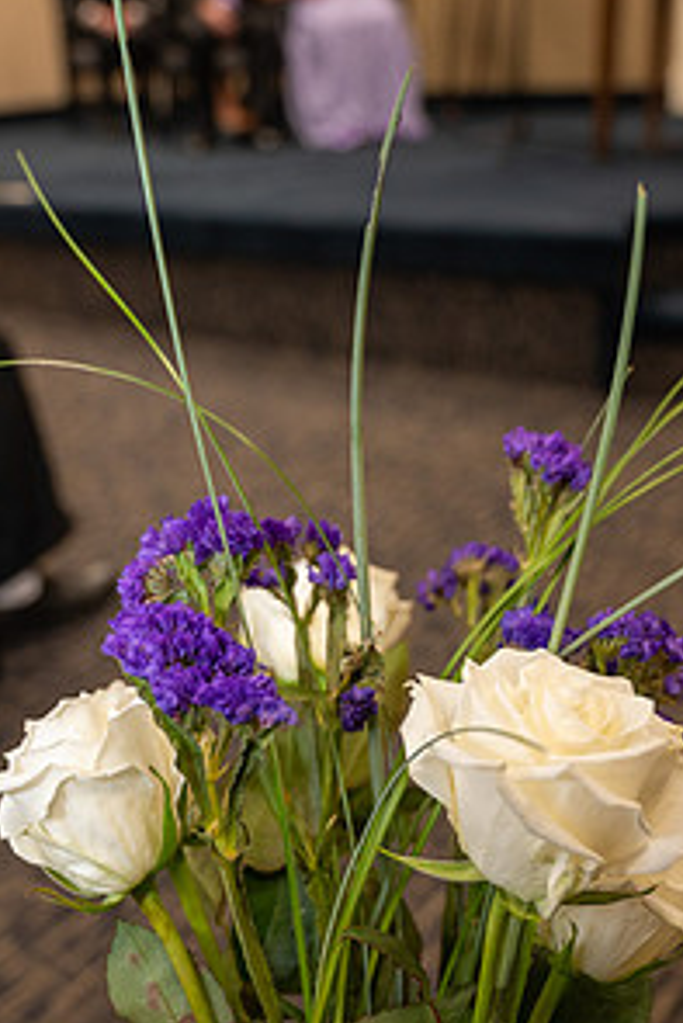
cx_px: 322
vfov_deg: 43.6
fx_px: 1279
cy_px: 513
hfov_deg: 29.9
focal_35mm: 45
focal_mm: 29.5
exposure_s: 1/80
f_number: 4.5
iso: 400
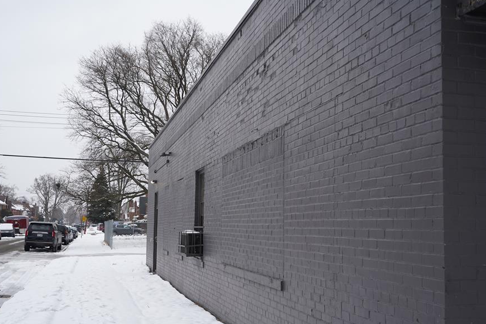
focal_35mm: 40
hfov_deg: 48.3
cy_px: 177
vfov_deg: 33.4
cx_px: 208
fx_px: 540
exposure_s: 1/100
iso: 100
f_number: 4.5
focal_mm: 34
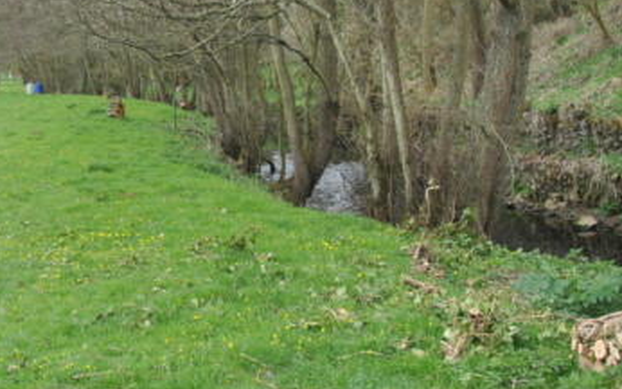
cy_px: 140
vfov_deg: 24.8
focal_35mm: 52
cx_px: 147
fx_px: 881
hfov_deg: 37.8
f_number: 5.6
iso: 110
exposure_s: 1/125
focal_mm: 18
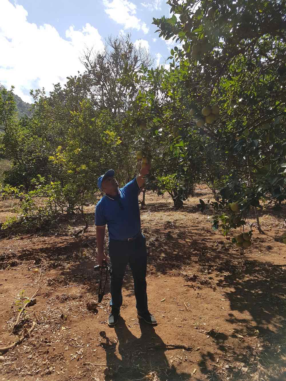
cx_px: 143
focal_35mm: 26
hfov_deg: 53.1
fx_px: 286
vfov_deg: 67.3
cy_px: 190
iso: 40
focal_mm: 4.2
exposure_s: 1/1924
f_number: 1.7
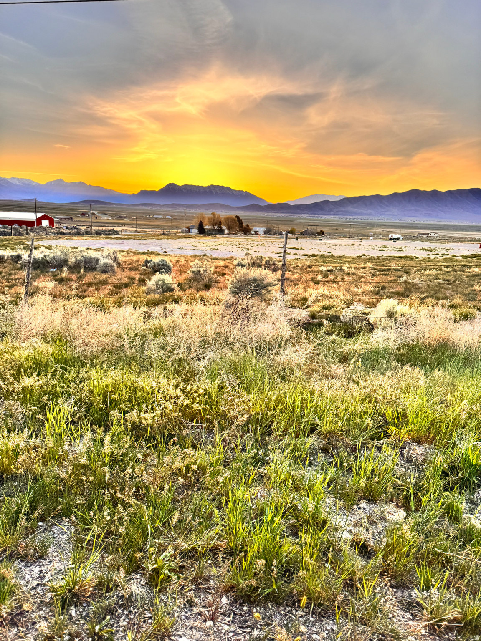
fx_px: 445
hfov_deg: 56.8
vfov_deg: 71.6
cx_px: 240
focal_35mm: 24
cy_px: 320
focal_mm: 6.76
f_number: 1.78
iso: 80
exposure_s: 1/2331
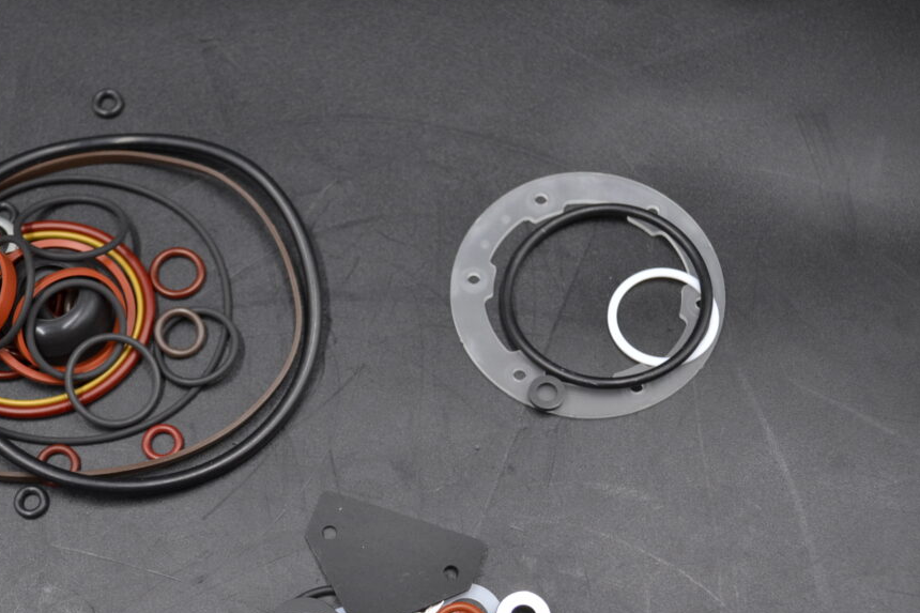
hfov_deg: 30.0
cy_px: 420
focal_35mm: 67
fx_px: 1712
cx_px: 369
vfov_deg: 20.2
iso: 400
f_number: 4.8
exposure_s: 1/80
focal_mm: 32
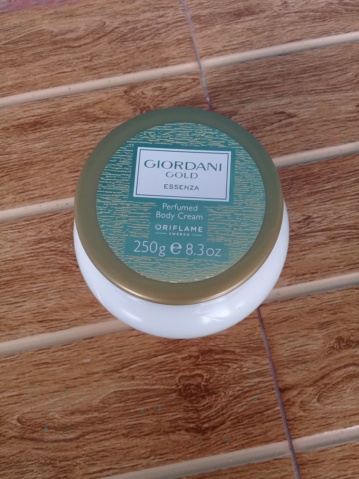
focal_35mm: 31
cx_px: 180
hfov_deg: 45.4
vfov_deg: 58.4
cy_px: 240
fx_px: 429
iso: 80
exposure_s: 1/50
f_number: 2.2
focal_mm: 3.3
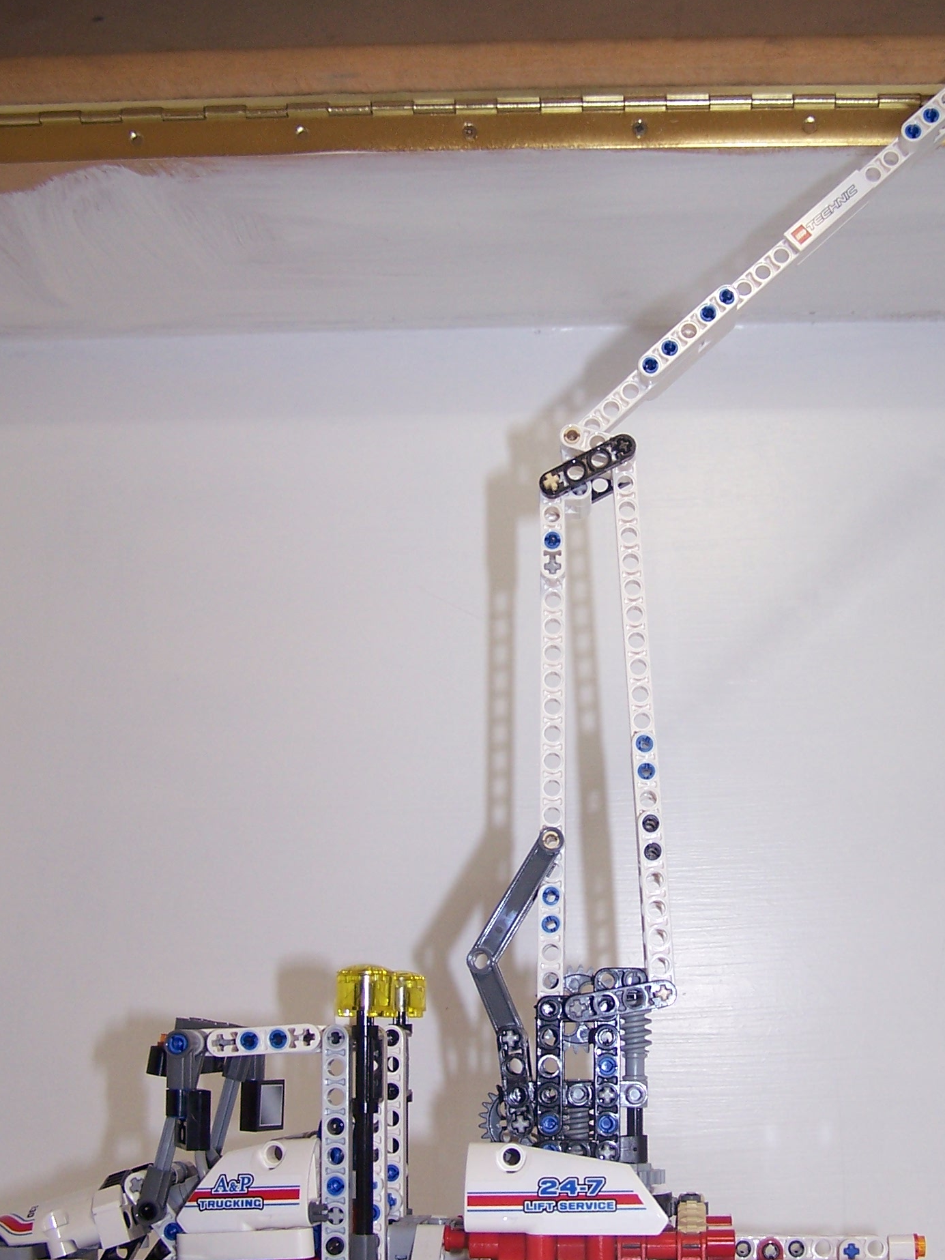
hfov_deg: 27.4
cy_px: 708
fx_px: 1929
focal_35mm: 53
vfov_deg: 36.1
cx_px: 604
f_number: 2.8
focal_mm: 6.3
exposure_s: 1/60
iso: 80
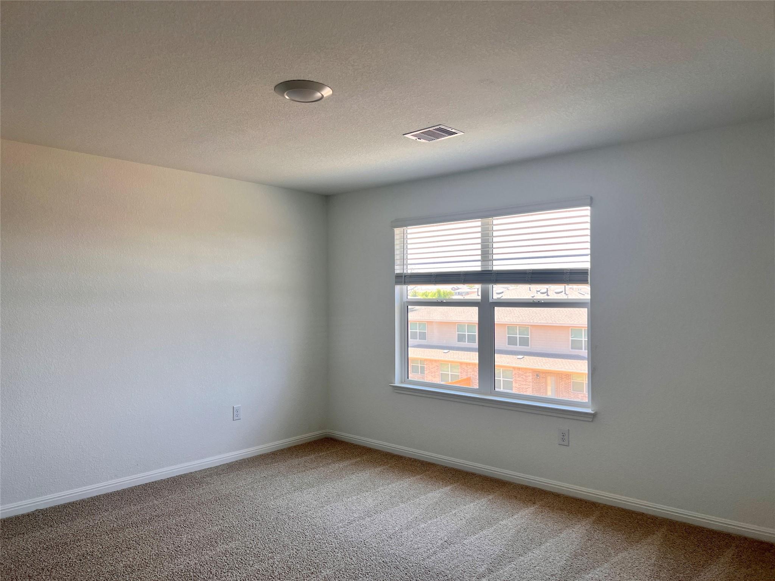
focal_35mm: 26
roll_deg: -0.1
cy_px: 290
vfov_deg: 53.1
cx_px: 388
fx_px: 582
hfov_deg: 67.3
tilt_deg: +0.5
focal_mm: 5.7
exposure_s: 1/199
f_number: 1.5
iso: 40
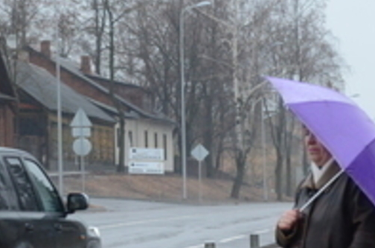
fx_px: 2296
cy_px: 287
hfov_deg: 9.2
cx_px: 429
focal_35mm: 221
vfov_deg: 6.1
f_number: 5
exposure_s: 1/160
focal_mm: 58
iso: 640
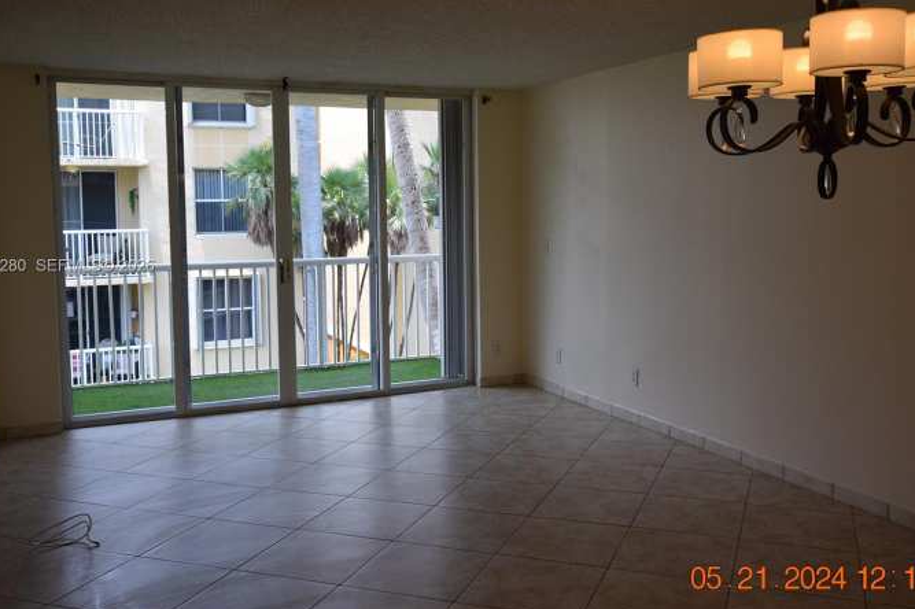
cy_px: 267
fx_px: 915
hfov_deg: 53.1
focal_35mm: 36
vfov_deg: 36.8
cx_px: 490
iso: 400
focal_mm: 20
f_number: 5.6
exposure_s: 1/125
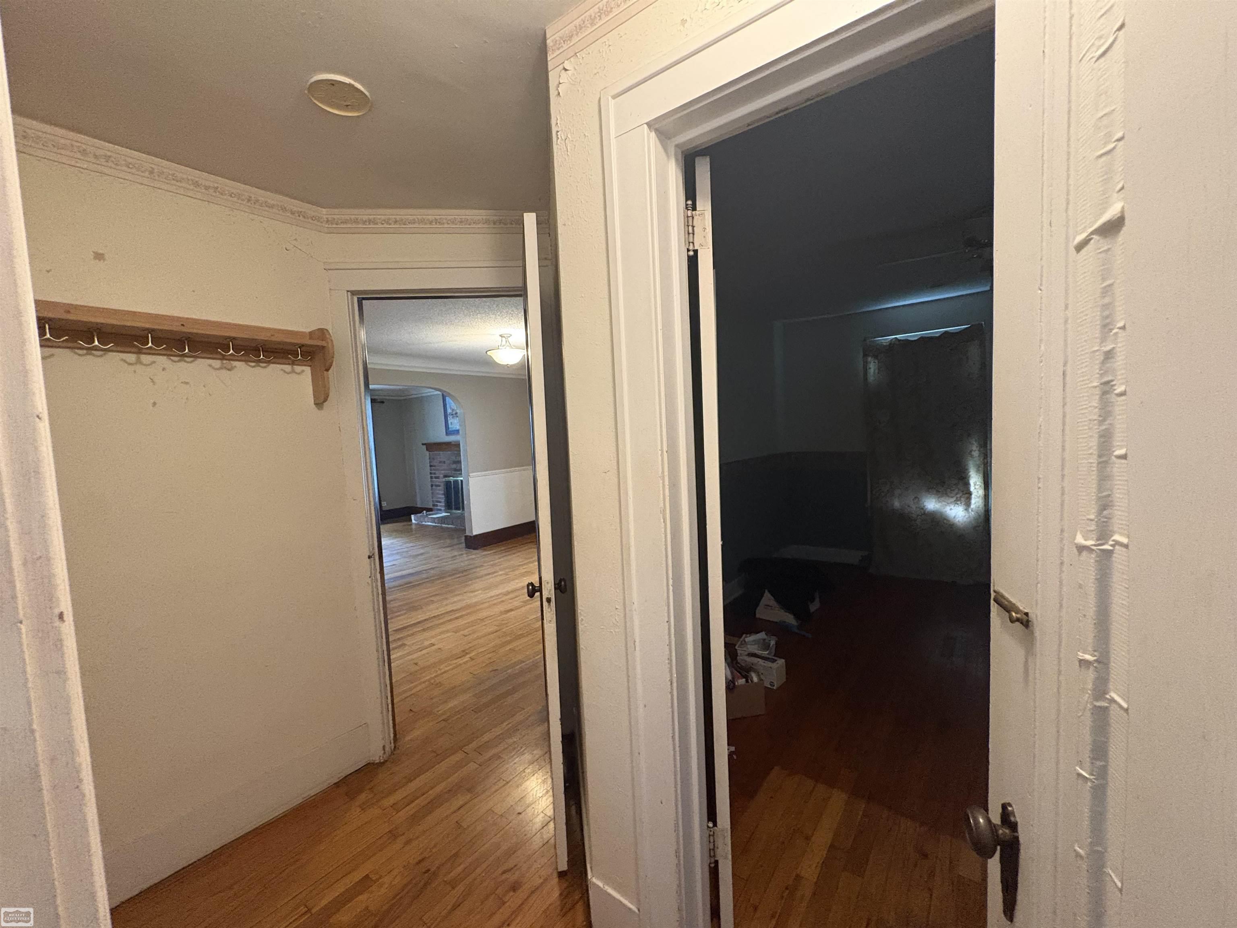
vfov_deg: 85.7
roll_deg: +3.8
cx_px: 618
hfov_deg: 102.1
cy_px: 464
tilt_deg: -3.5
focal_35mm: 14
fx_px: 500
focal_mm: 2.22
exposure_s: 1/60
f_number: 2.2
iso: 800
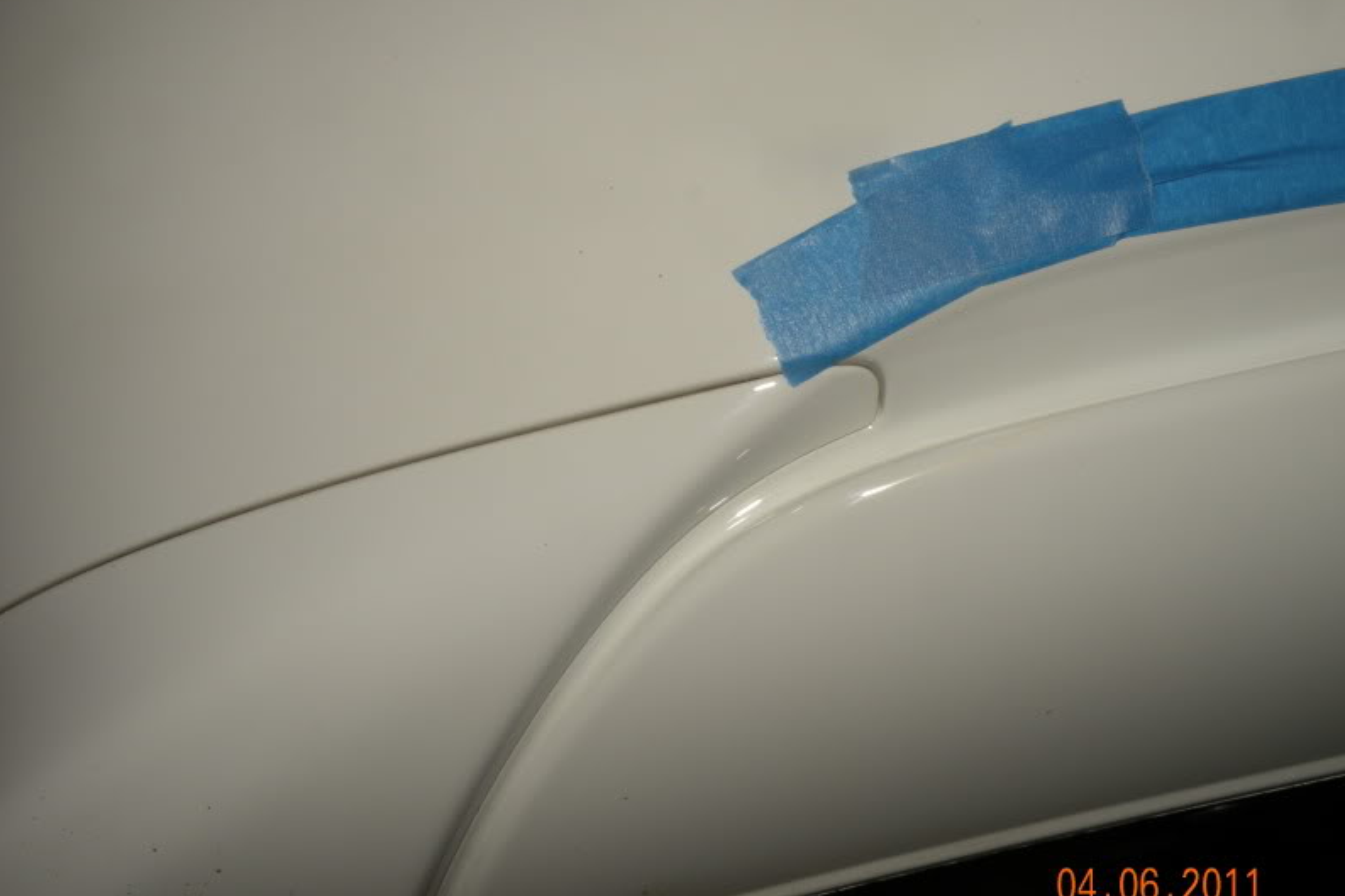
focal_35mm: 44
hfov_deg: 44.5
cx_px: 669
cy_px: 483
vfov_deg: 30.5
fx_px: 1643
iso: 64
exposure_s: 1/60
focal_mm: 7.4
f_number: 8
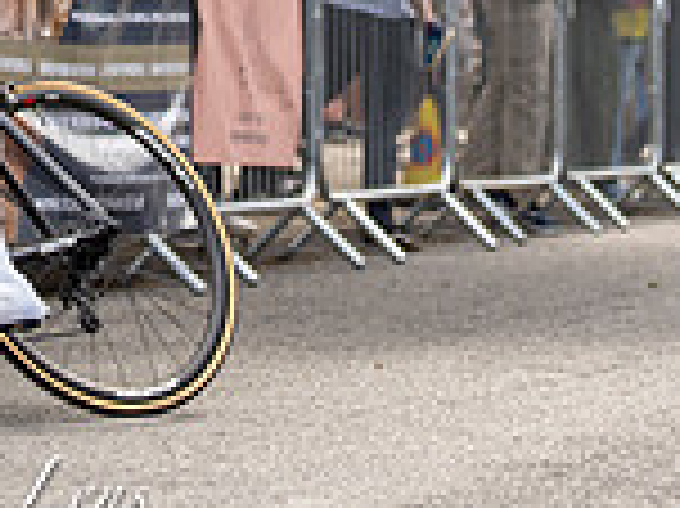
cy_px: -317
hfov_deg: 7.5
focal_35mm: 259
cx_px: -257
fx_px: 5084
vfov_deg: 5.7
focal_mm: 70
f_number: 3.2
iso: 400
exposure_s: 1/1000
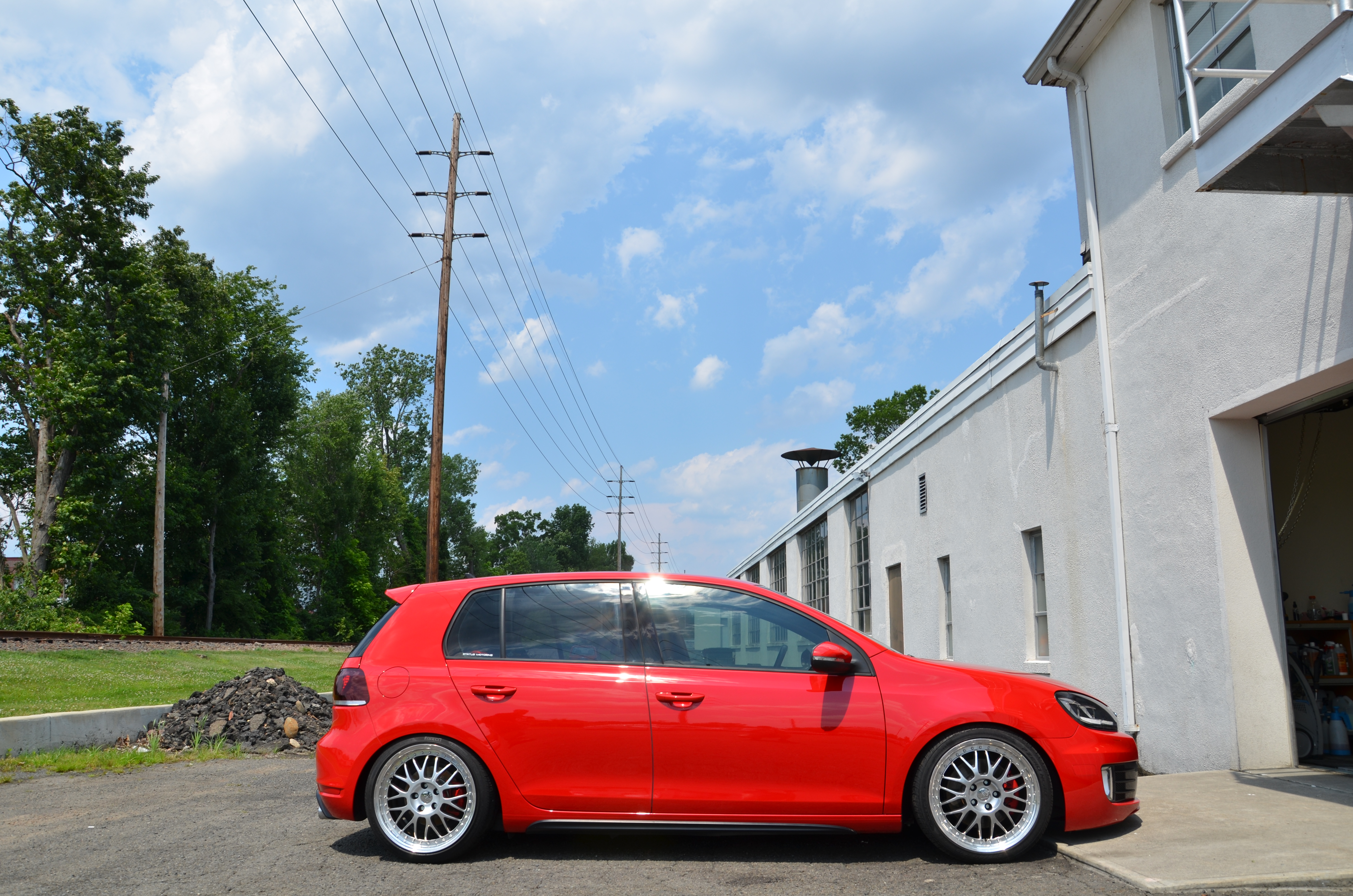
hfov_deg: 67.5
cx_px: 676
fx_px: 1013
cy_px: 448
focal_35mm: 27
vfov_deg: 47.7
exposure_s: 1/320
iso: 100
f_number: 9
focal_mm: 18
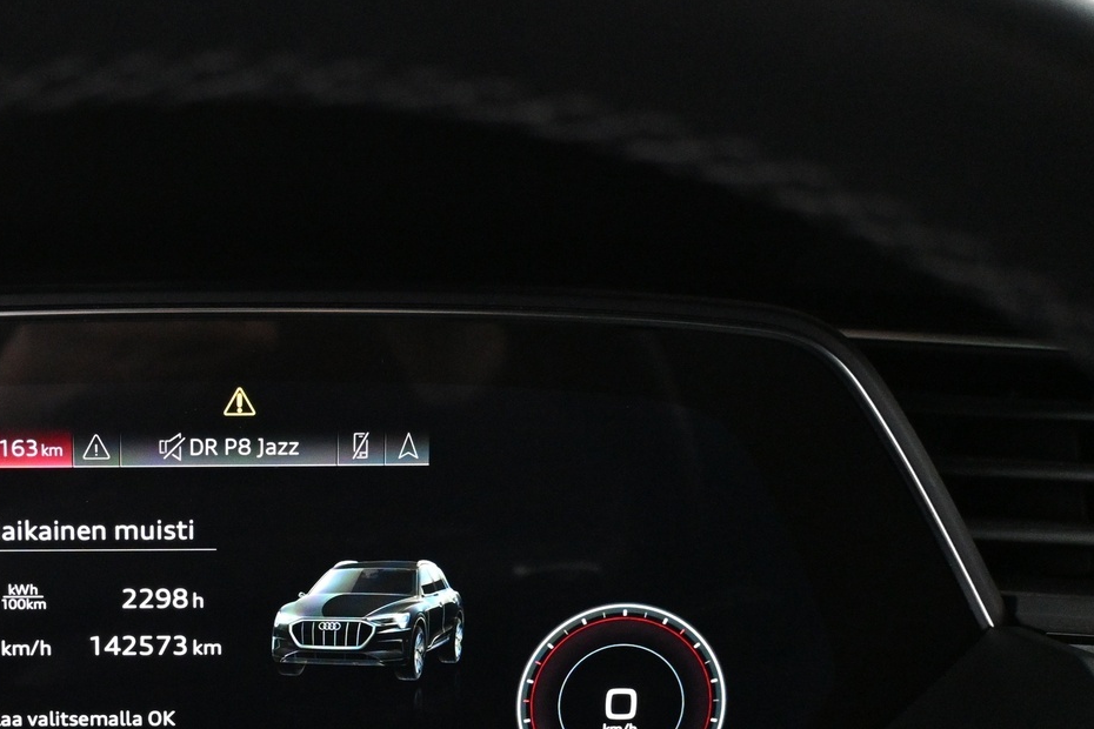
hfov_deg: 34.6
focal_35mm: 55
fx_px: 1667
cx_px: 147
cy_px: 517
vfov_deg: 24.5
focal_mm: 21
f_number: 4
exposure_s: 1/60
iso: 4000
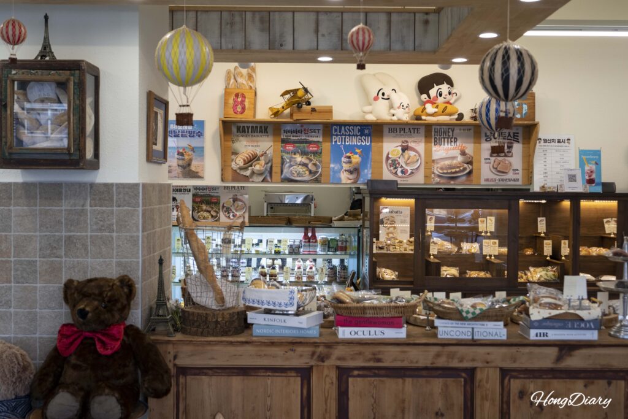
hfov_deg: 43.6
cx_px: 314
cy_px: 210
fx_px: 785
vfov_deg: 29.9
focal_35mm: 45
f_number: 5.6
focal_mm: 45
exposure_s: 1/160
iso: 640
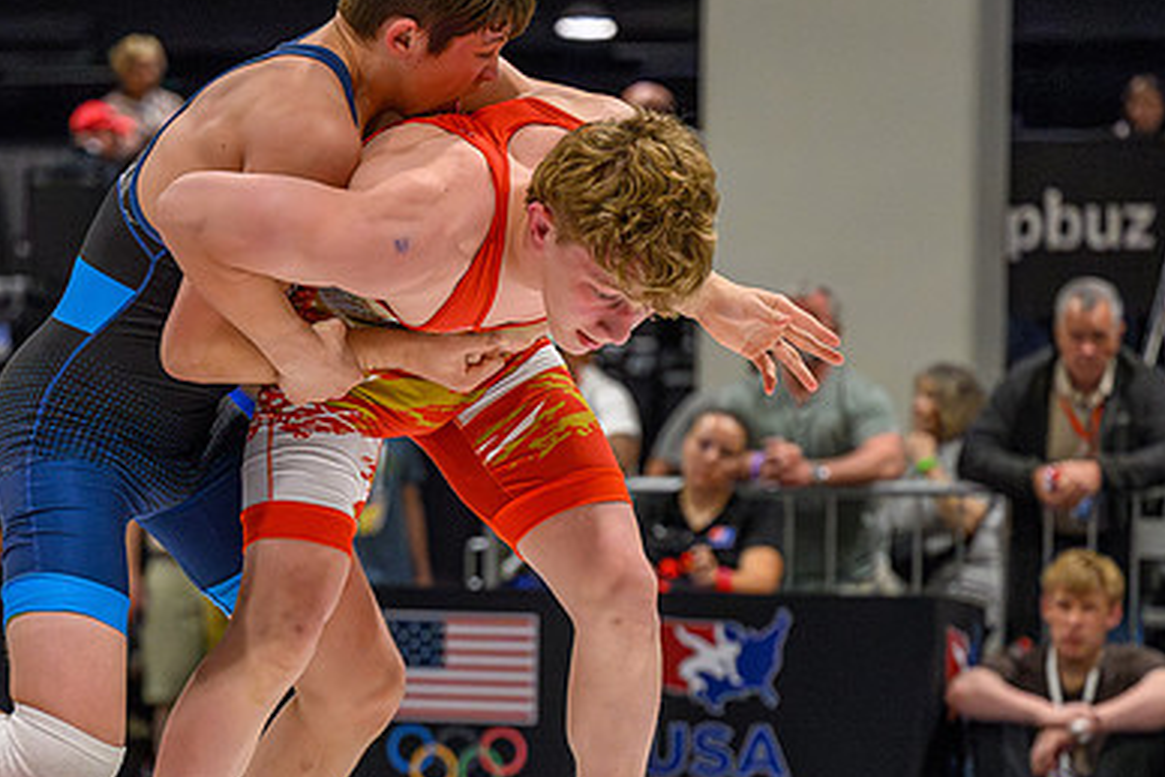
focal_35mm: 165
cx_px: 447
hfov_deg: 12.4
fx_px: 5341
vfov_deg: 8.3
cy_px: 653
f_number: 2.8
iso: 9000
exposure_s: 1/800
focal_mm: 83
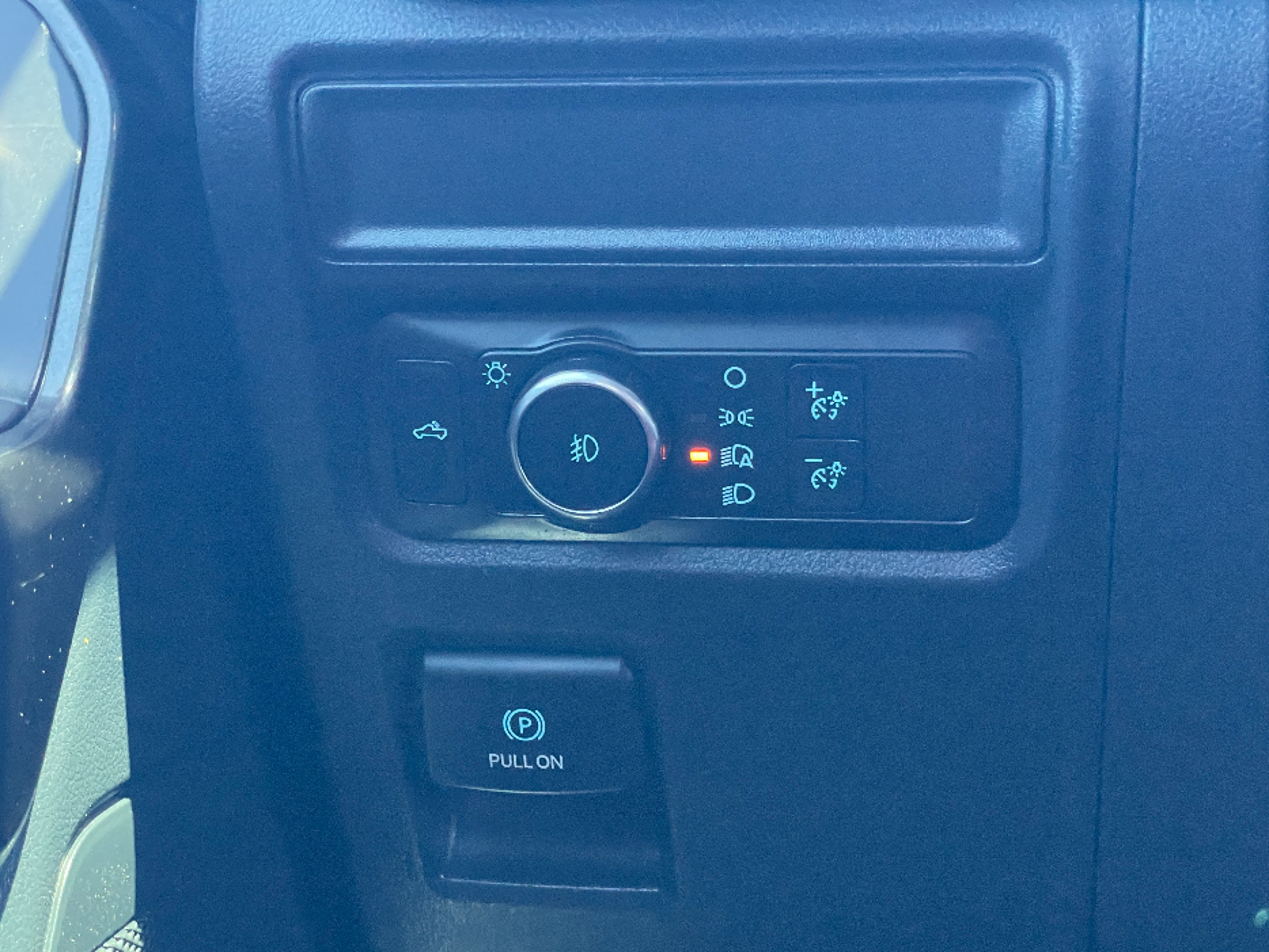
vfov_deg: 25.7
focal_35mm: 57
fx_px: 2090
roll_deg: -1.3
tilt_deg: -6.3
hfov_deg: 33.8
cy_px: 520
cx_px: 629
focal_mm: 6
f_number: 2
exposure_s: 1/41
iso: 800
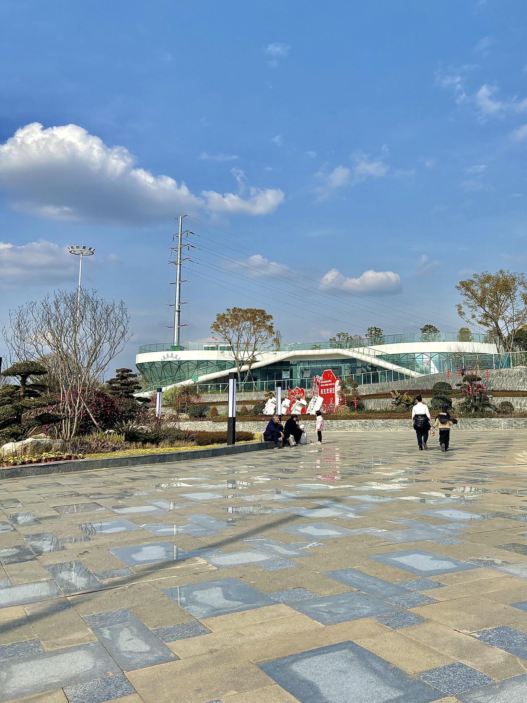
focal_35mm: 26
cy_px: 352
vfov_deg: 67.3
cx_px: 264
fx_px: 528
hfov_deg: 53.1
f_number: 1.6
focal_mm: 5.96
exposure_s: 1/4630
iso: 50
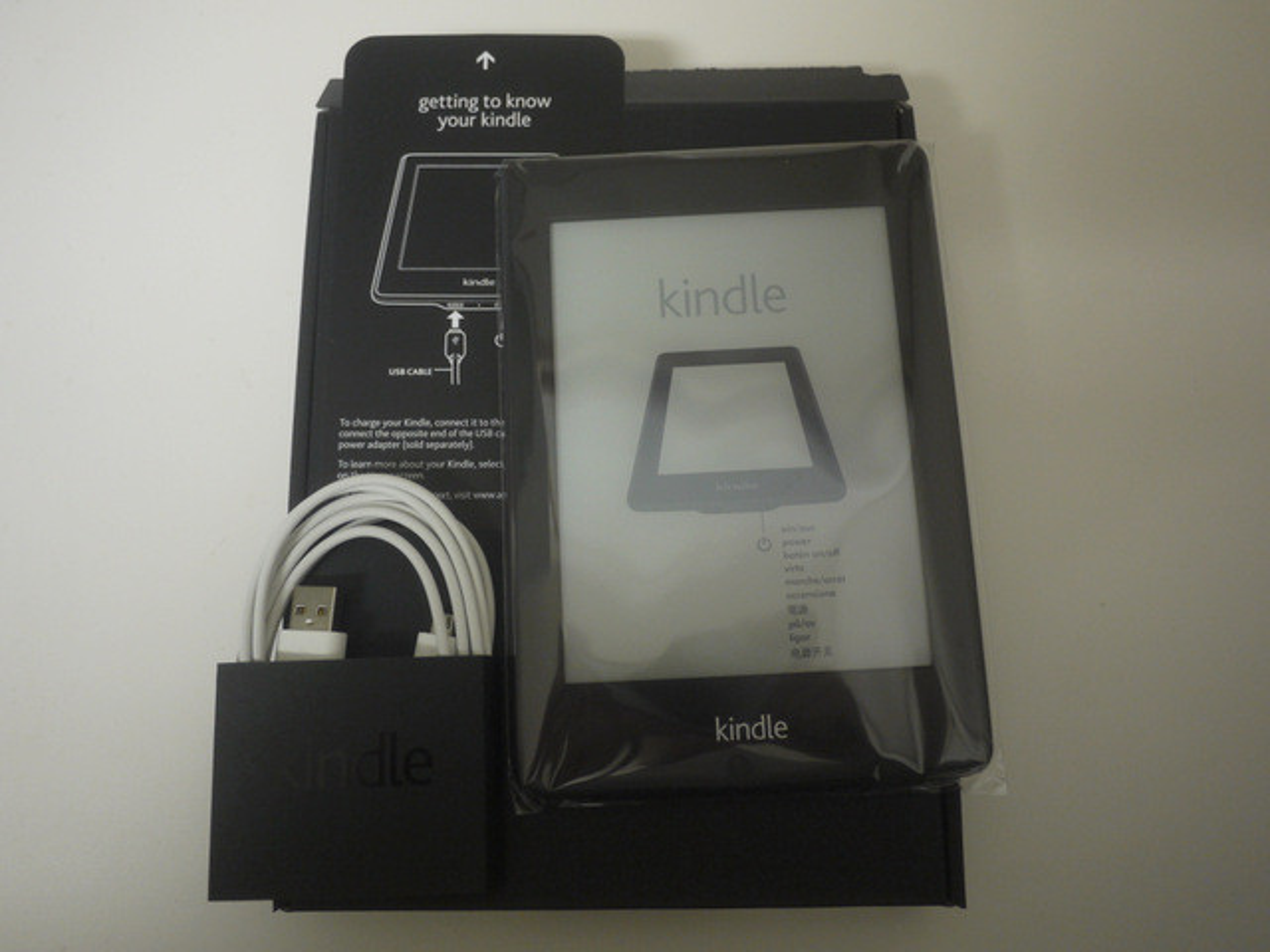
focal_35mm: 28
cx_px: 635
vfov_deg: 49.7
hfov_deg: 63.4
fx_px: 1027
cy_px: 476
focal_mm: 14
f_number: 2.5
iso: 400
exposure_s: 1/60
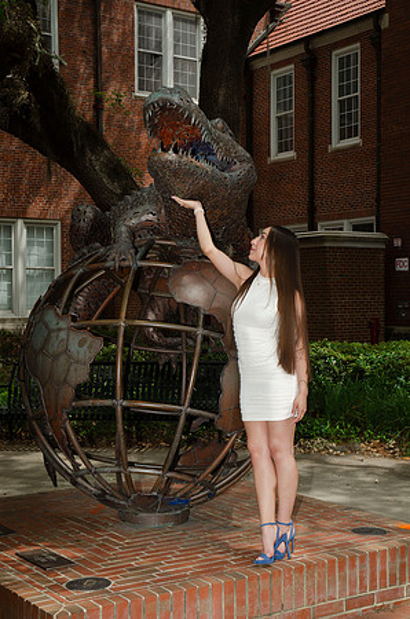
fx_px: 978
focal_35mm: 57
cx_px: 205
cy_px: 310
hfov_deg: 23.7
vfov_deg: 35.1
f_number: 7.1
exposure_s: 1/250
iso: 100
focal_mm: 38
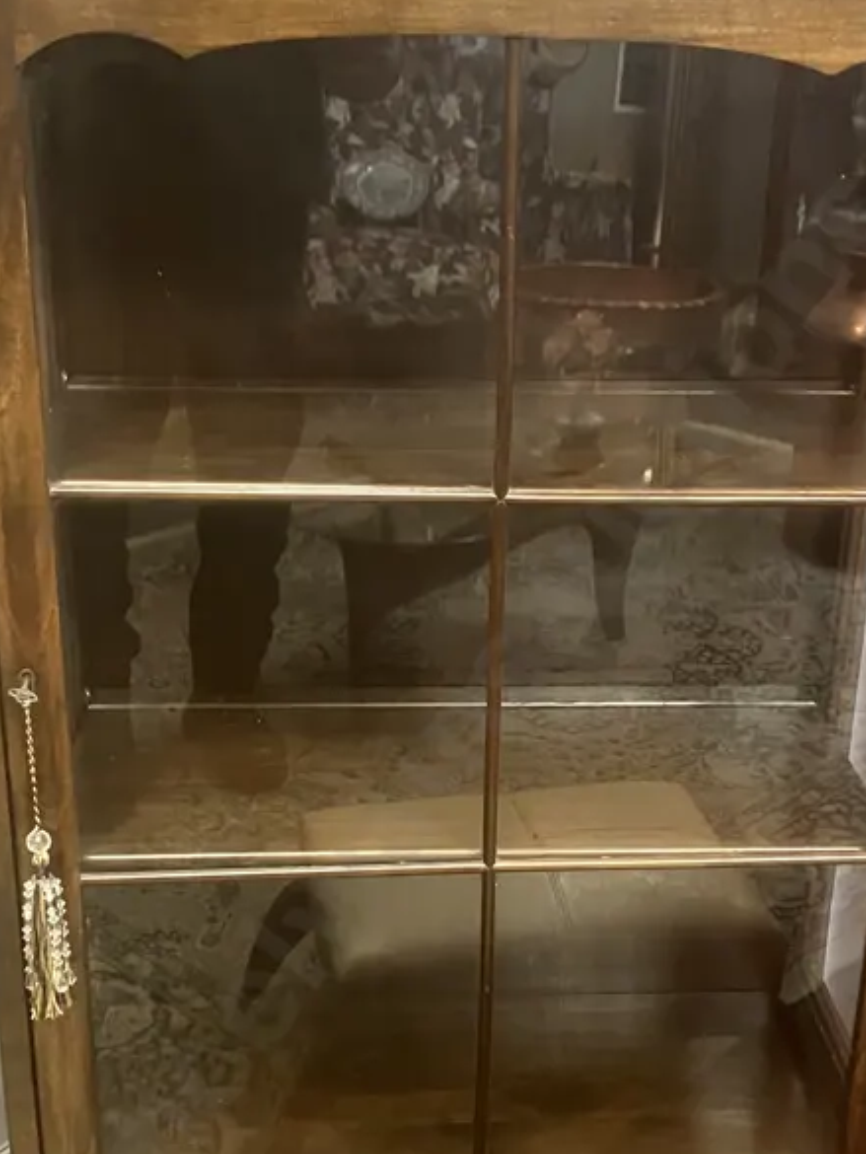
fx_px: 1634
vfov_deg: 38.7
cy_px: 690
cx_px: 495
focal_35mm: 49
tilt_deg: -21.7
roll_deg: -2.5
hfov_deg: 29.6
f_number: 1.8
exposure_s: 1/30
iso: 500
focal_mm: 3.99
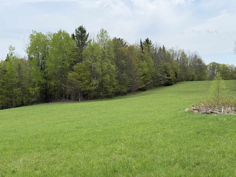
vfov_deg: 30.3
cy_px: 88
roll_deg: +1.2
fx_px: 327
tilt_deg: -0.5
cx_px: 118
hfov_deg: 39.7
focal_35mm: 48
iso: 100
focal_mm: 6.76
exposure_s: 1/4329
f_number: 1.78
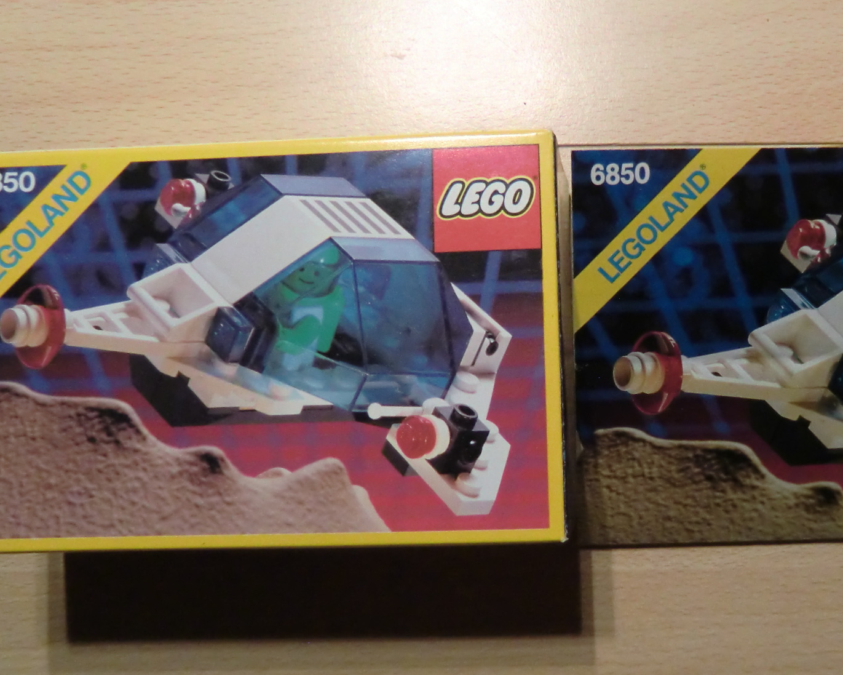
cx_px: 566
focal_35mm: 35
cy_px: 369
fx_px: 873
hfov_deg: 50.5
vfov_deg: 42.2
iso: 640
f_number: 3.2
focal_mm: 4.3
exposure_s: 1/60
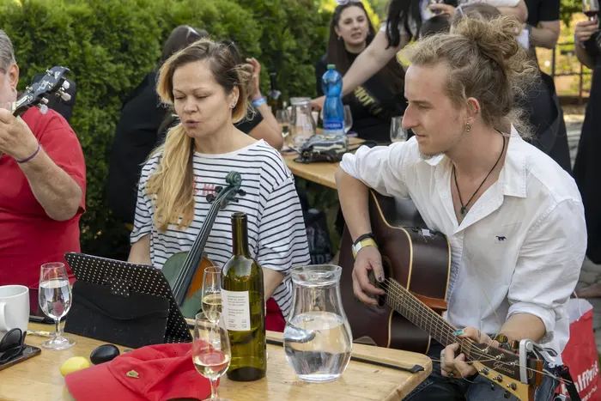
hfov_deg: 33.4
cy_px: 200
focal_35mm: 60
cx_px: 300
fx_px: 1002
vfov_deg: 22.6
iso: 125
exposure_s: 1/160
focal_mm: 40
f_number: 4
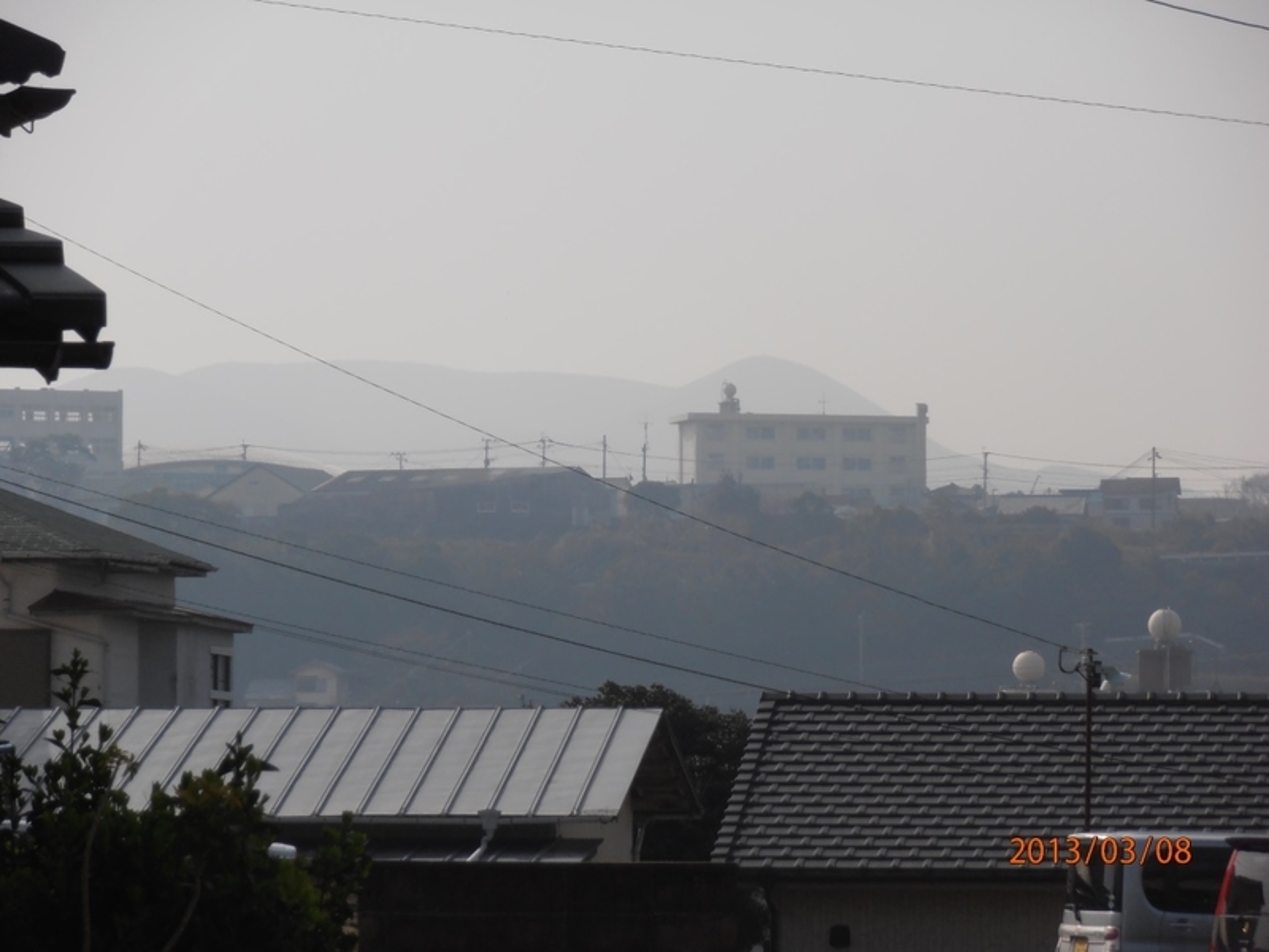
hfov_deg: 10.0
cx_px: 634
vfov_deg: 7.5
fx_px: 7259
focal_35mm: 198
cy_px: 476
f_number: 5.8
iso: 80
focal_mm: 35.05
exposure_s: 1/800
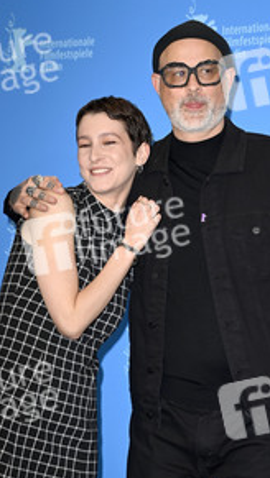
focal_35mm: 118
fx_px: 1500
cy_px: 319
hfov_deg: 10.3
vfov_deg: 18.1
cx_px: 153
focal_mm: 82
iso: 800
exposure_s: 1/200
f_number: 5
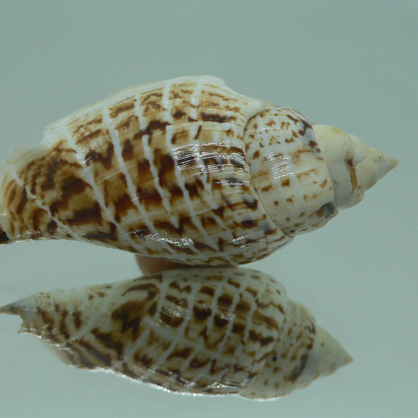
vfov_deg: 35.4
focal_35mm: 48
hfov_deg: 35.3
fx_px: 656
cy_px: 215
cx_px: 177
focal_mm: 4.6
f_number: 2.8
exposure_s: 1/60
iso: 80
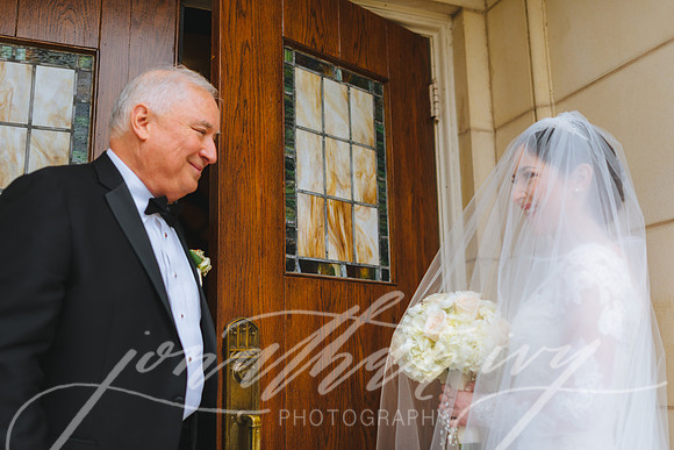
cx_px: 337
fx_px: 655
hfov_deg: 54.4
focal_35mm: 35
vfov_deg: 37.9
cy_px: 225
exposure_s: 1/640
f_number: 2
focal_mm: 35
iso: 50
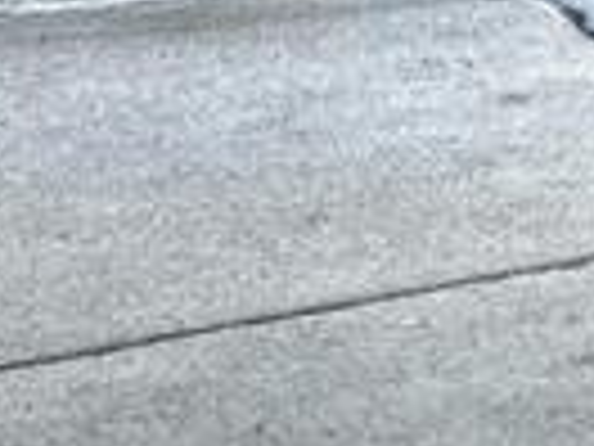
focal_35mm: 126
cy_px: -158
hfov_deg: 14.0
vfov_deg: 11.4
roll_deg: -0.6
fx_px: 2162
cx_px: 1048
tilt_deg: -9.1
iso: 50
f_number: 1.5
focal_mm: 5.7
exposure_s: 1/226
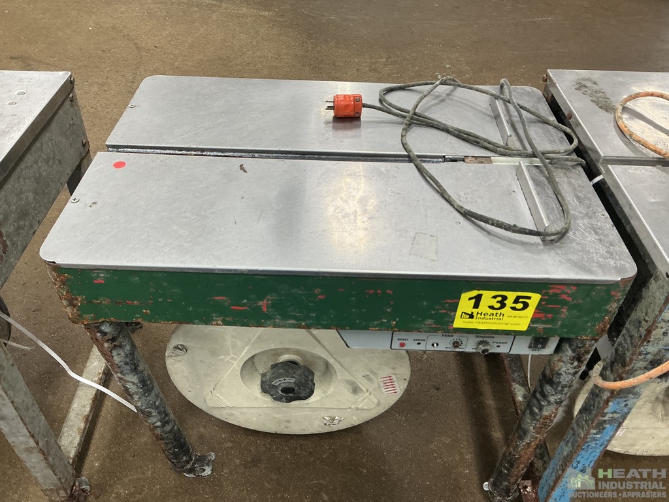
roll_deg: -2.3
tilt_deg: -43.9
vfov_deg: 49.7
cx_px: 334
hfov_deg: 63.4
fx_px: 541
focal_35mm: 28
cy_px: 251
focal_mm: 3
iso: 125
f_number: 1.8
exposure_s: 1/60
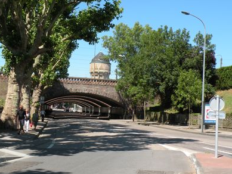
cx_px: 88
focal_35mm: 55
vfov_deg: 26.5
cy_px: 111
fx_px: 369
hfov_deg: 34.8
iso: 64
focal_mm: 7.4
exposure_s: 1/204
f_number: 5.6
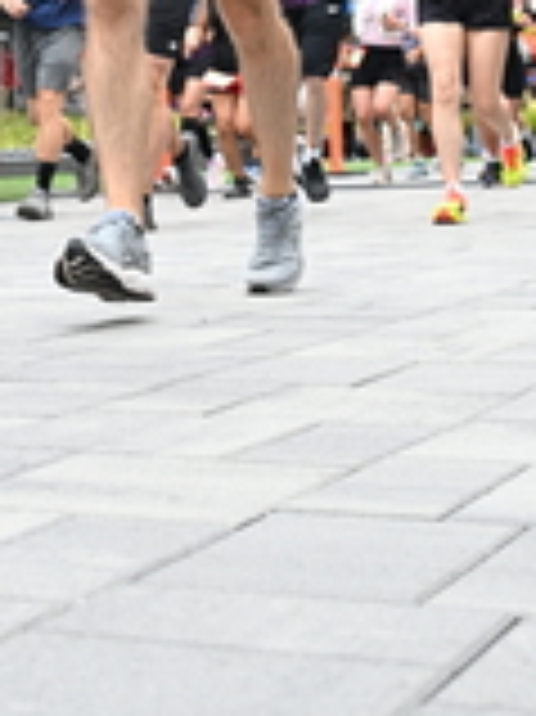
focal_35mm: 95
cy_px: -122
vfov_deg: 19.6
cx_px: 295
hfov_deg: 15.6
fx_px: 1957
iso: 2000
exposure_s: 1/640
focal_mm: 28.5
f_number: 4
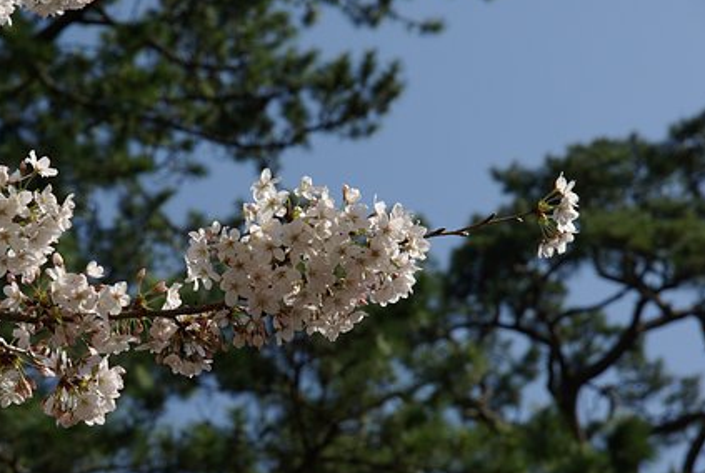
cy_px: 271
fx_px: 2492
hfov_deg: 16.1
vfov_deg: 10.8
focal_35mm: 127
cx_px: 287
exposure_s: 1/250
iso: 100
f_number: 9
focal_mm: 70
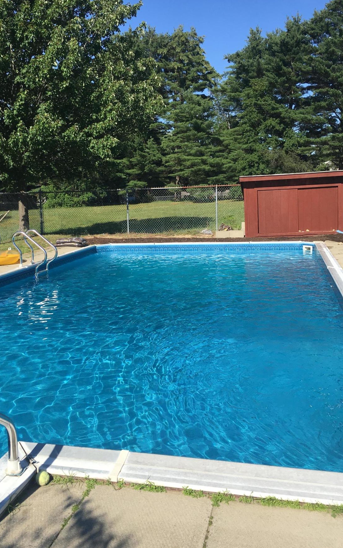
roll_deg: +1.7
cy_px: 255
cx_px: 137
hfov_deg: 36.1
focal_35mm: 35
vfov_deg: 55.3
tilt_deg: -4.6
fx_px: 524
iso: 25
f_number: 2.2
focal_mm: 4.15
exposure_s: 1/1570
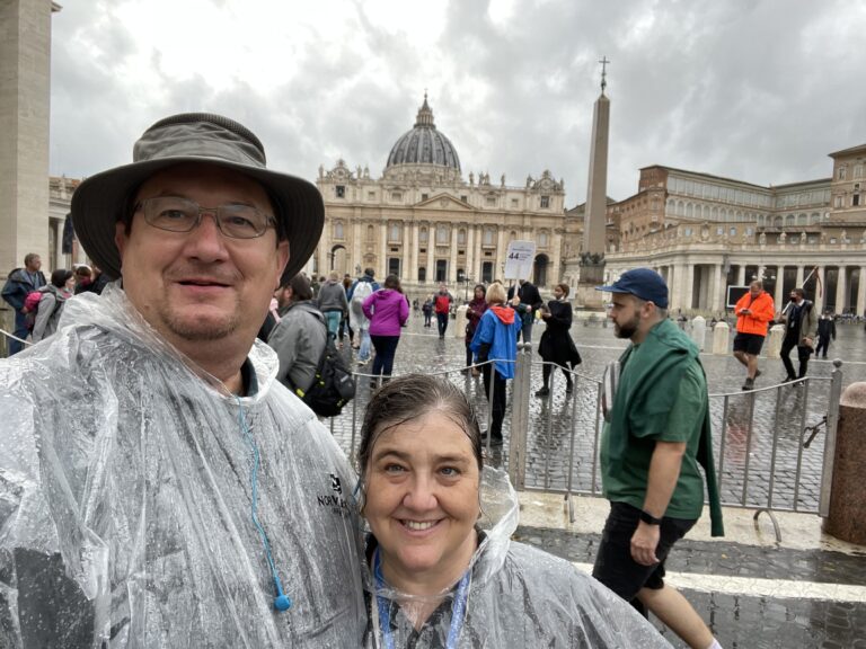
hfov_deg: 73.9
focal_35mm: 23
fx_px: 575
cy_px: 324
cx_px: 433
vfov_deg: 58.9
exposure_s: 1/121
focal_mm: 2.71
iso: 64
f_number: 2.2
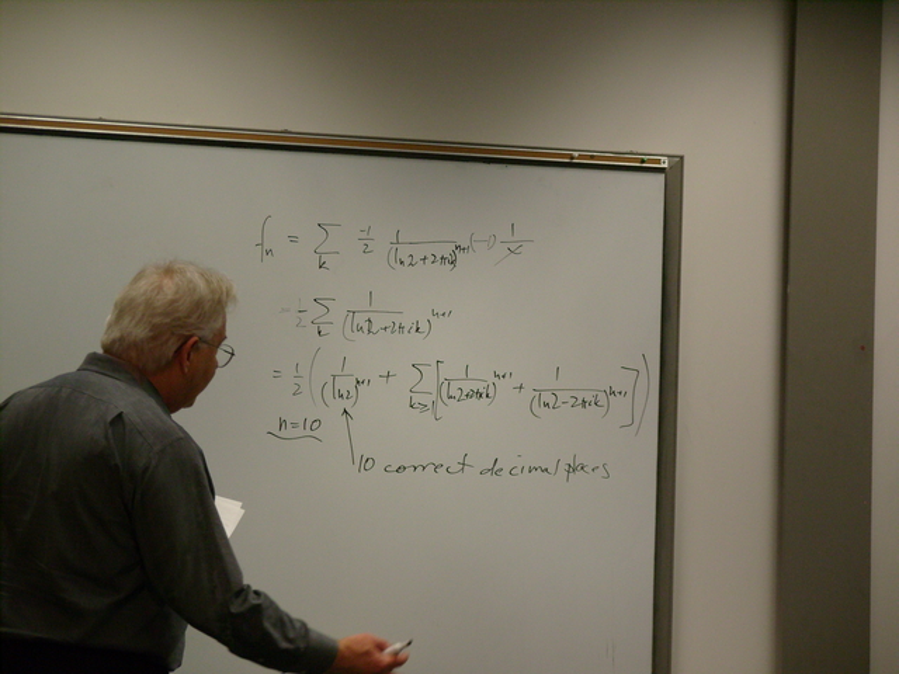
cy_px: 337
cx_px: 450
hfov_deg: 18.7
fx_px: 2727
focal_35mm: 105
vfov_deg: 14.1
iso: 200
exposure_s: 1/90
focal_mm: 23.3
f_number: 3.6
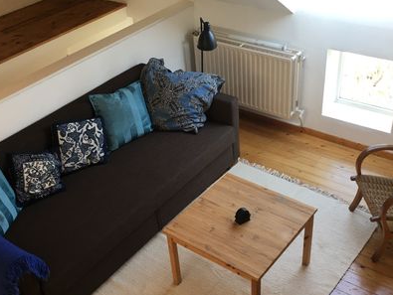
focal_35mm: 44
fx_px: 500
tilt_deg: -36.7
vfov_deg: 32.8
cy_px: 184
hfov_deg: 42.8
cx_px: 222
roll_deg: +3.4
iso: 25
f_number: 2.2
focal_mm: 4.15
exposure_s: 1/33
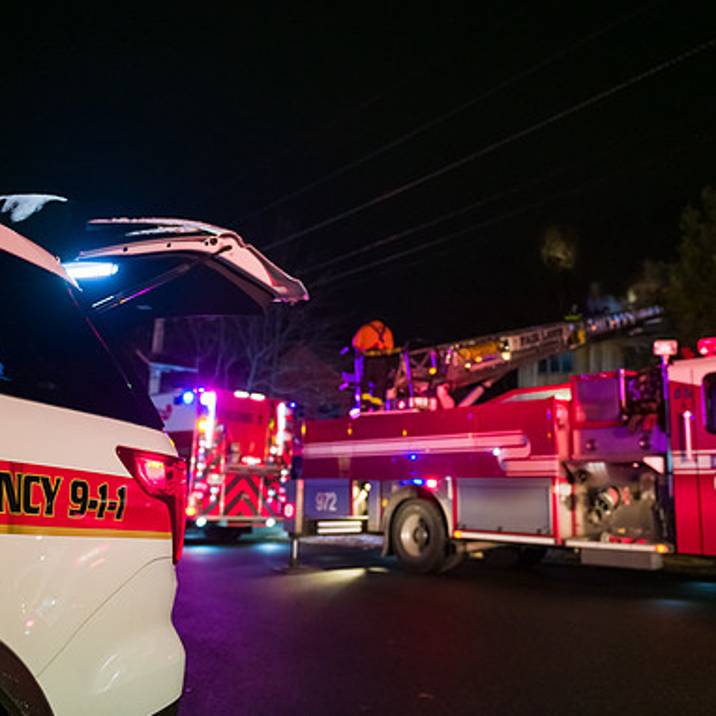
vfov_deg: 52.5
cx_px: 397
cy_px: 357
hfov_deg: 52.4
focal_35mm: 31
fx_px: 725
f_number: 3.2
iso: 1600
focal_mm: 24
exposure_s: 1/125
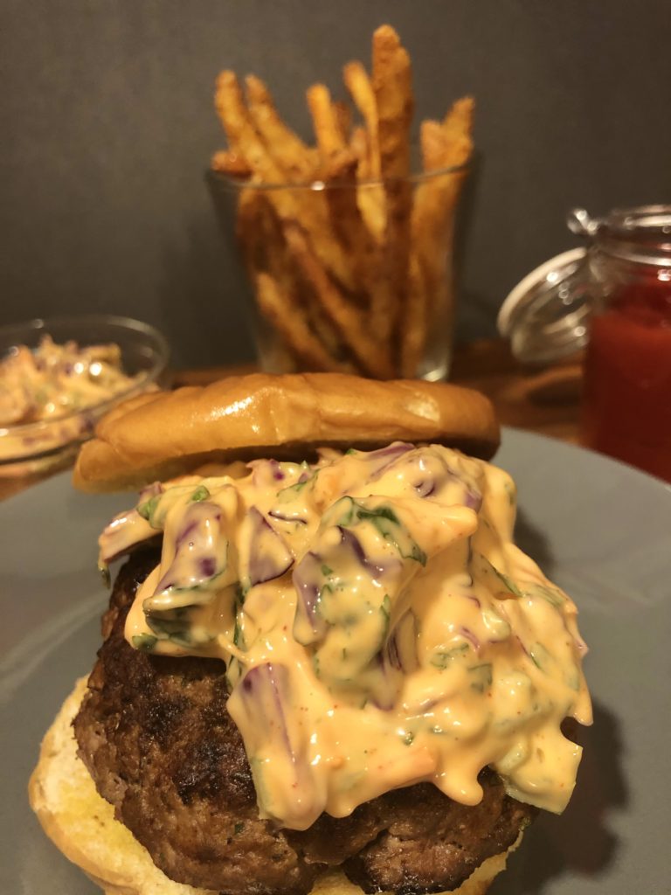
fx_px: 724
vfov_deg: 63.4
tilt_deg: -25.3
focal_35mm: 28
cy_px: 448
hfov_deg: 49.7
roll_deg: +4.6
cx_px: 336
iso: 64
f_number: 1.8
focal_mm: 3.99
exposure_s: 1/15
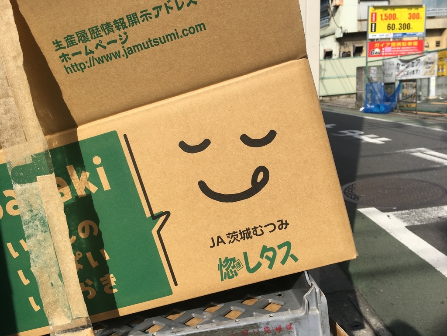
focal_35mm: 29
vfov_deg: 48.2
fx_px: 374
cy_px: 168
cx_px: 224
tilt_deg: -13.7
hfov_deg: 61.7
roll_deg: +4.5
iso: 25
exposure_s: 1/1148
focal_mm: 4.15
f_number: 2.2
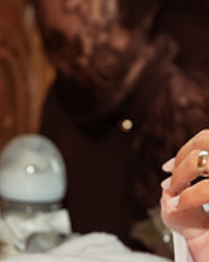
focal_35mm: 205
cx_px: 229
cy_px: 296
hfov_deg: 7.5
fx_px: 1585
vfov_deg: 9.3
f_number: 3.5
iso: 2500
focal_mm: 55
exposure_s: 1/250
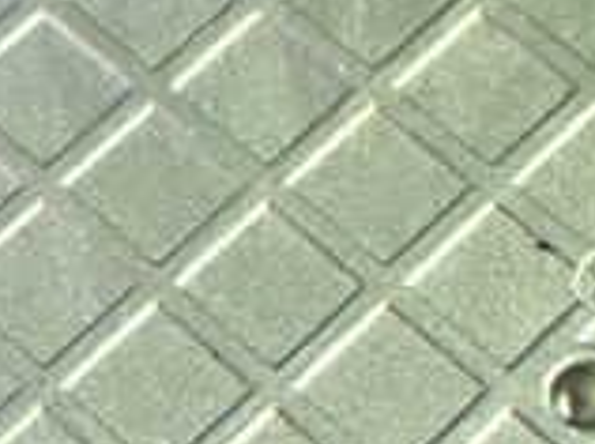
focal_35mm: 156
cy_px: 410
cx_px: -158
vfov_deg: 9.4
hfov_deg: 12.3
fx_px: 2677
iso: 1250
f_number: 2.8
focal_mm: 7.31
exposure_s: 1/40
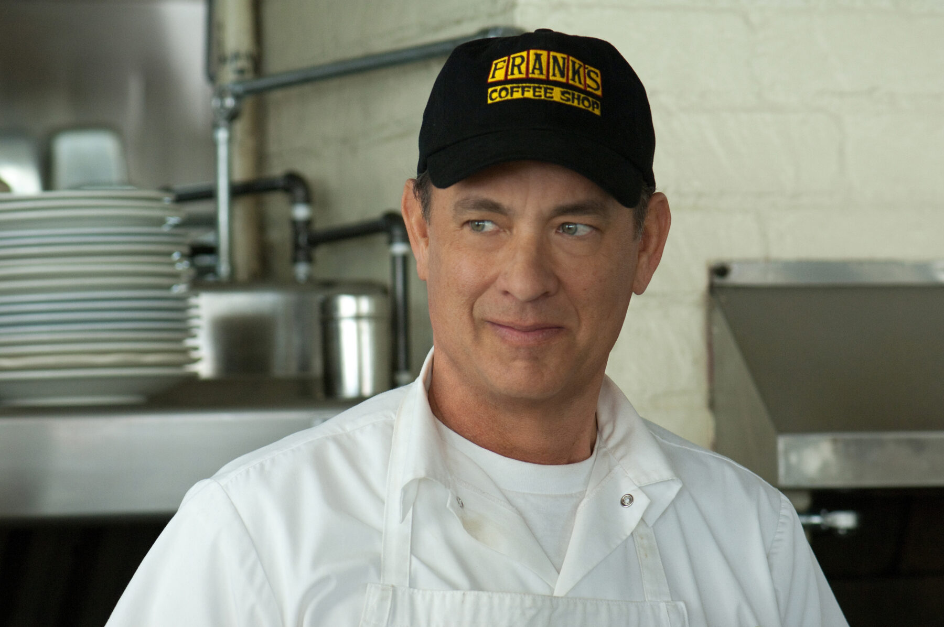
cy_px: 314
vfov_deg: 8.7
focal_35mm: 158
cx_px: 472
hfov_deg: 13.1
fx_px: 4125
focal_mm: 105
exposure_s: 1/100
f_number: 4.5
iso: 400
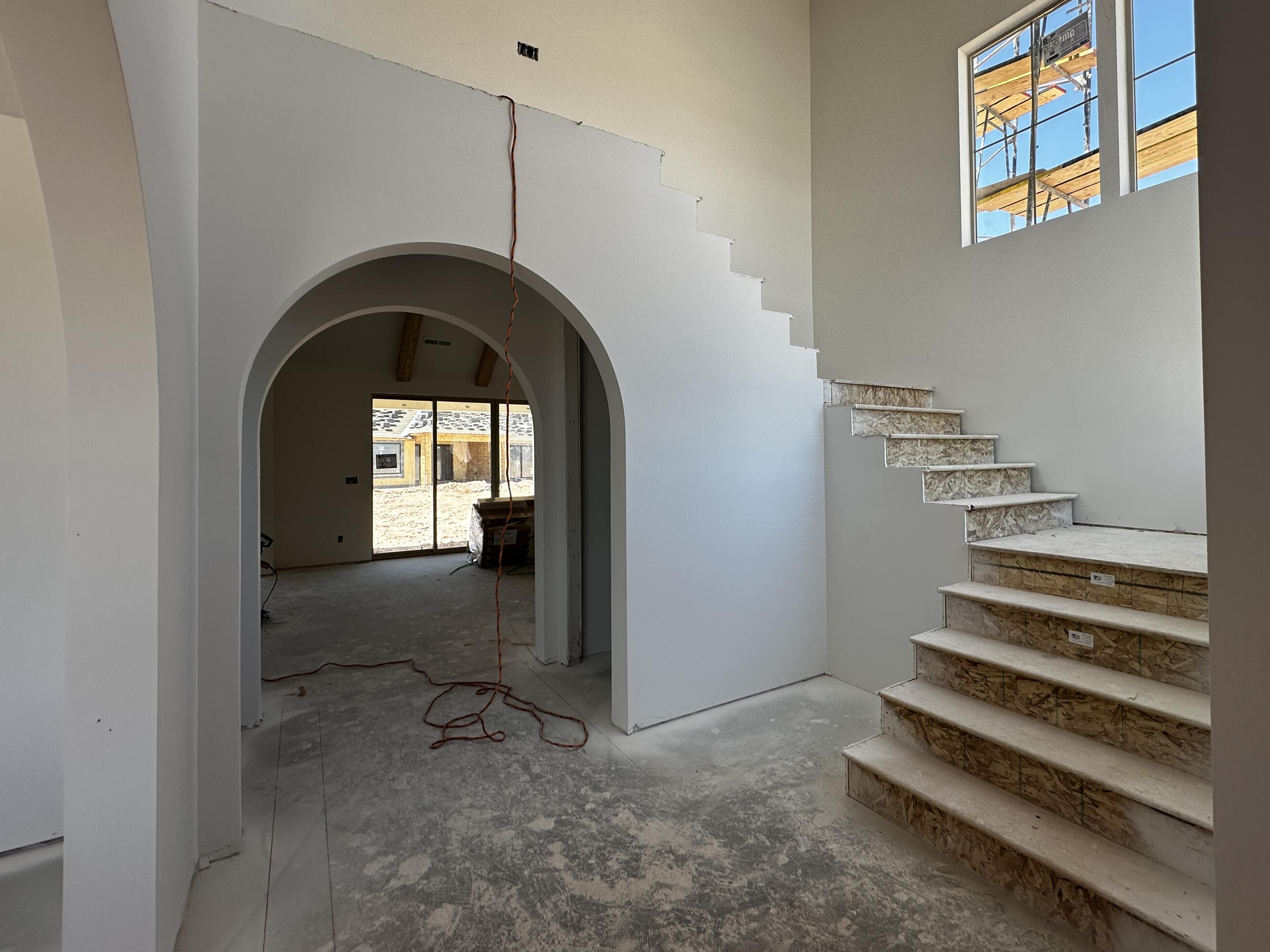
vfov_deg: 78.0
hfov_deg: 94.4
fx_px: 587
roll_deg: +0.7
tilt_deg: +2.4
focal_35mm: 16
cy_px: 450
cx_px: 673
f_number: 2.2
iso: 40
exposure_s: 1/231
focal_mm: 2.22
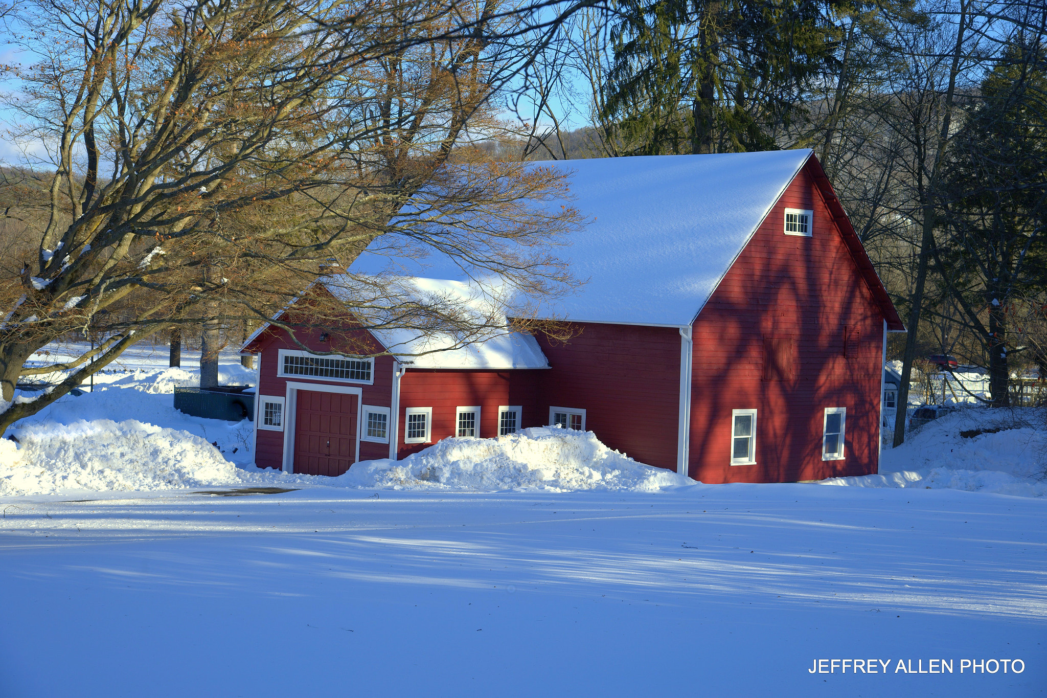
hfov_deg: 31.0
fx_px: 1890
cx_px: 524
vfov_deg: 20.9
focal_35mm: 65
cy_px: 349
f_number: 9
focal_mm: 65
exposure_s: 1/160
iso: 100
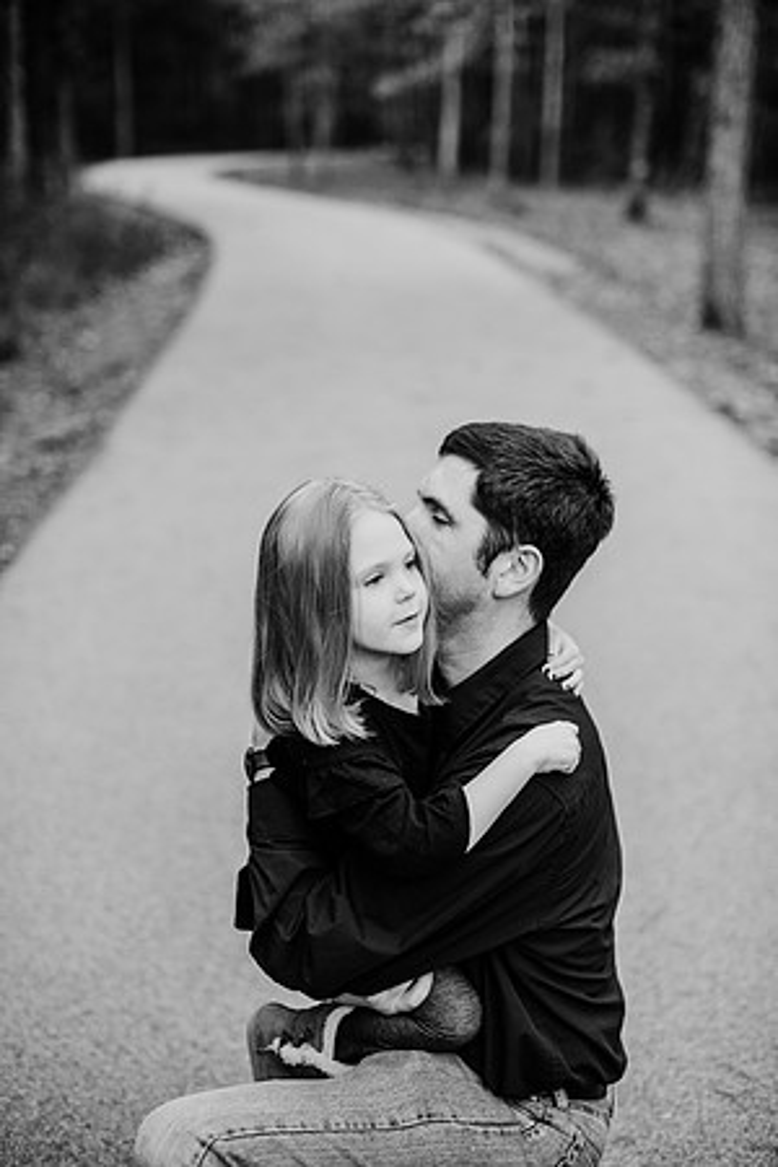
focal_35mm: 50
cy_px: 584
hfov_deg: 27.0
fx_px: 1621
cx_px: 389
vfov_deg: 39.6
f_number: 2.2
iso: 320
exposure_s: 1/800
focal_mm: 50
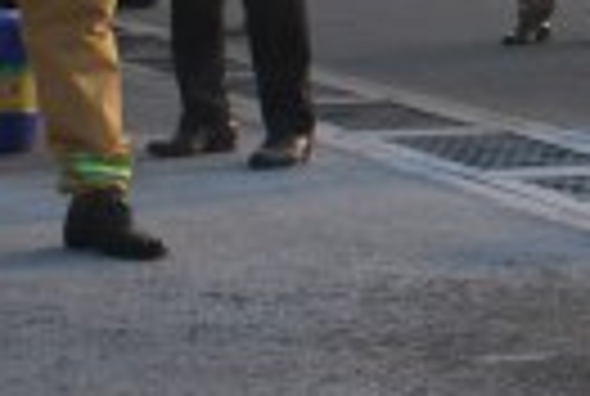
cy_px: -182
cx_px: 617
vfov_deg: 8.4
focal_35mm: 160
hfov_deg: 12.6
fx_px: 2628
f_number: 7.1
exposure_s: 1/200
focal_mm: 28
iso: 100
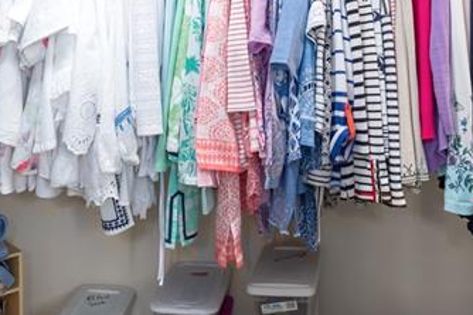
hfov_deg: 42.7
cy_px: 43
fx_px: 604
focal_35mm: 46
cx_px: 218
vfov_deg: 28.3
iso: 320
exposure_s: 1/4
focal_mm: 15
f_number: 7.1
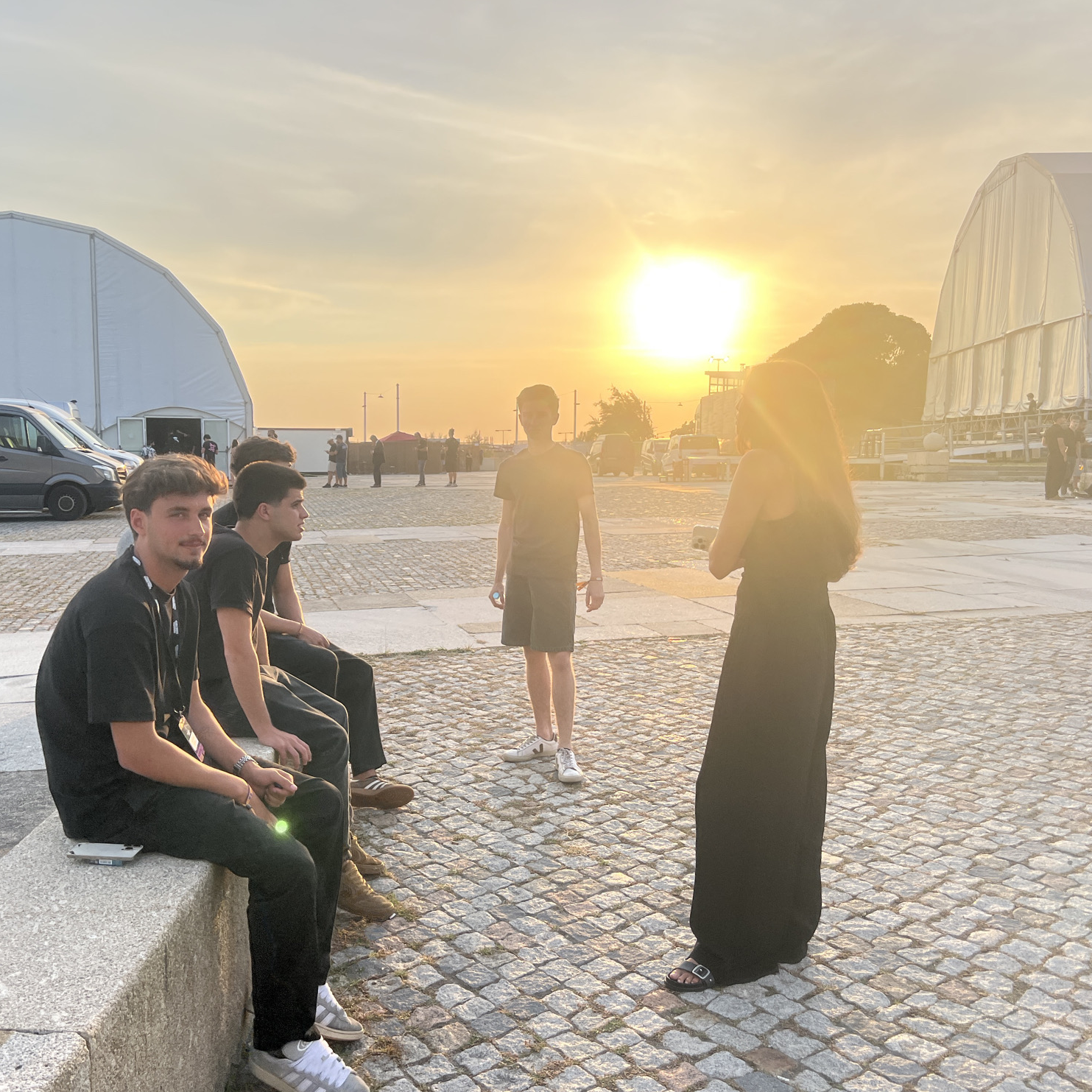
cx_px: 491
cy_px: 551
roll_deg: -1.4
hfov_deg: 52.4
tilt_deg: -4.9
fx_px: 1106
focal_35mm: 31
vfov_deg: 52.5
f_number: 1.5
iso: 50
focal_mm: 5.7
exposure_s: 1/1934
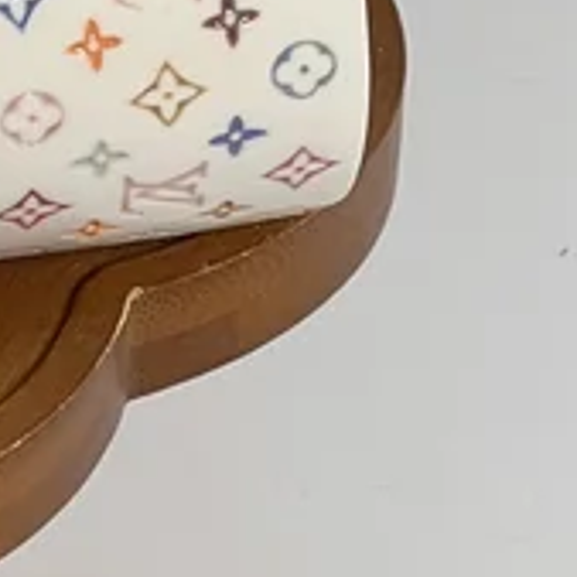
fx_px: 6487
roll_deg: -0.7
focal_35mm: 344
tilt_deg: -35.9
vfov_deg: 5.1
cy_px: 350
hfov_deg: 5.0
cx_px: -444
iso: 80
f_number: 2.8
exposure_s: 1/100
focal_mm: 9
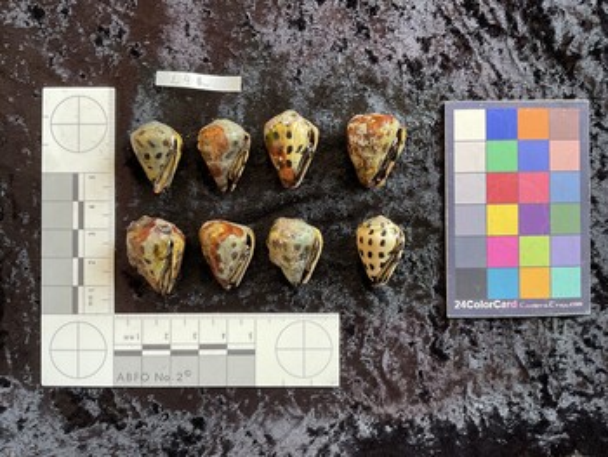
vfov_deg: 48.3
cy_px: 228
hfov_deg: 61.6
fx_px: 510
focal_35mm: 29
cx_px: 304
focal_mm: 3
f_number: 1.8
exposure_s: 1/60
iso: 50
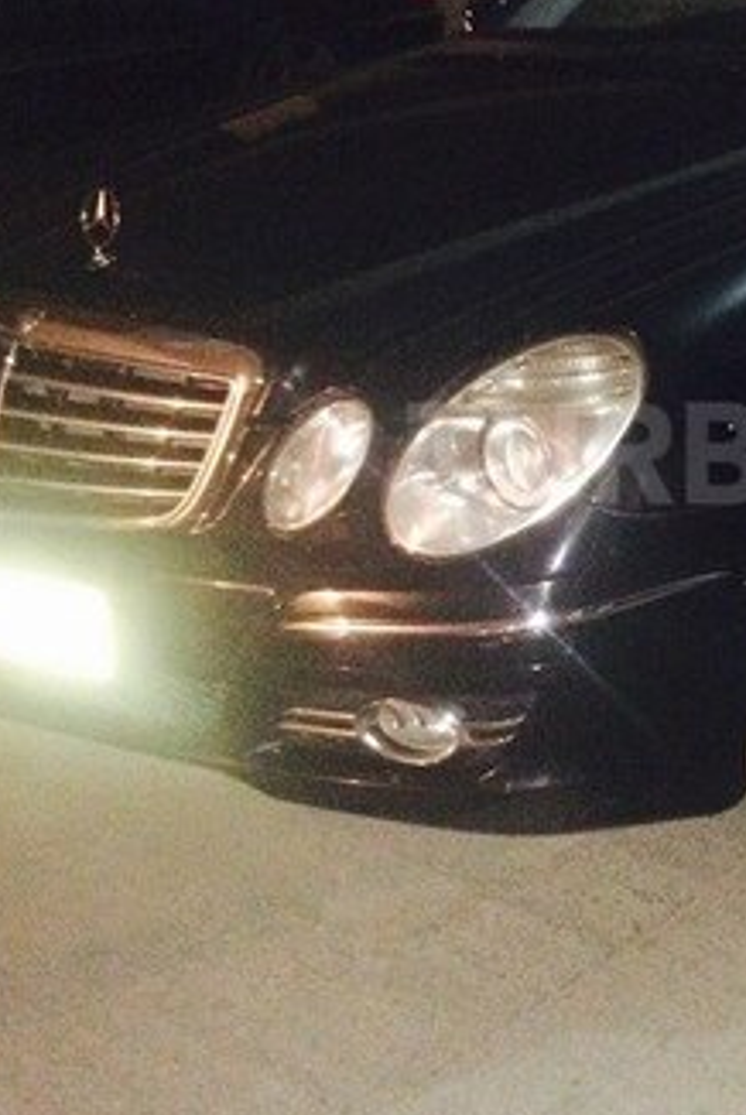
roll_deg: +0.8
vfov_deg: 32.8
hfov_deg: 21.5
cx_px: 756
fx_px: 1892
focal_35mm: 61
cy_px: 453
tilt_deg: -18.7
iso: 640
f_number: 2.2
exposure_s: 1/17
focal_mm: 4.15
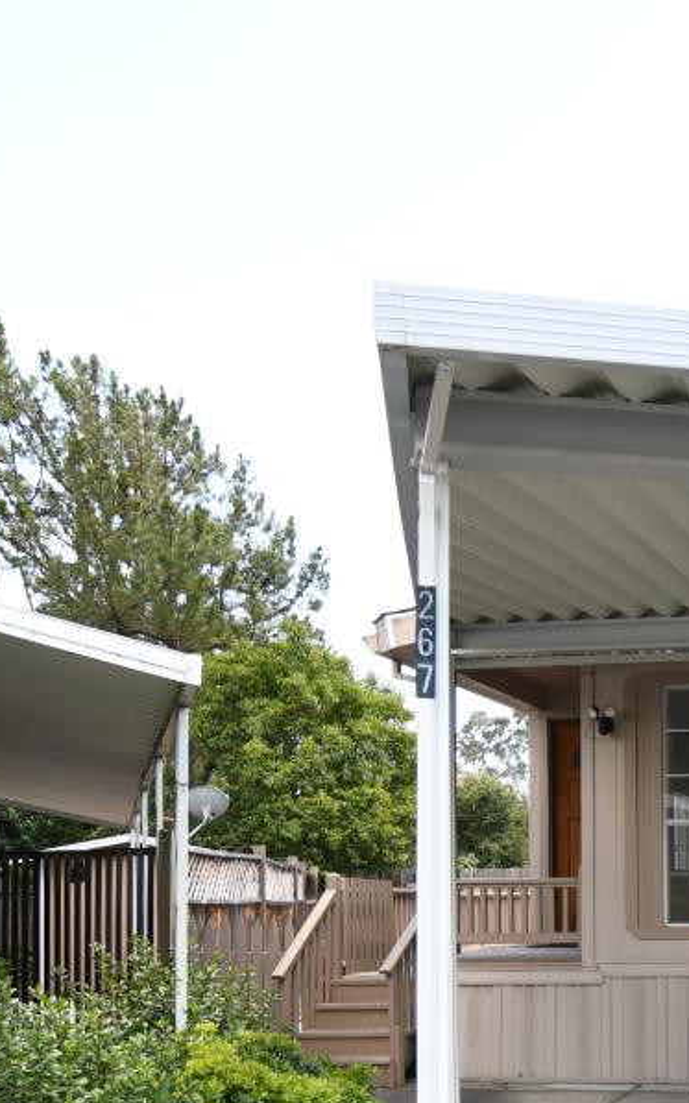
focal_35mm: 41
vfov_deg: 45.6
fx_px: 1232
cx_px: 888
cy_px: 892
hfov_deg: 26.6
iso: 100
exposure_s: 1/80
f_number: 4.5
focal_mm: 11
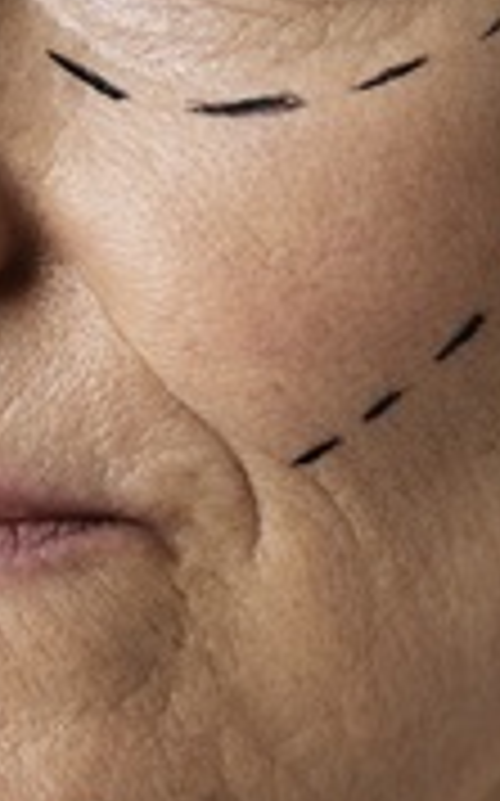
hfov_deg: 6.2
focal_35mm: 210
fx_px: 4586
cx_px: 234
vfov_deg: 10.0
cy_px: 252
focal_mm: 61
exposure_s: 1/160
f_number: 5
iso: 200
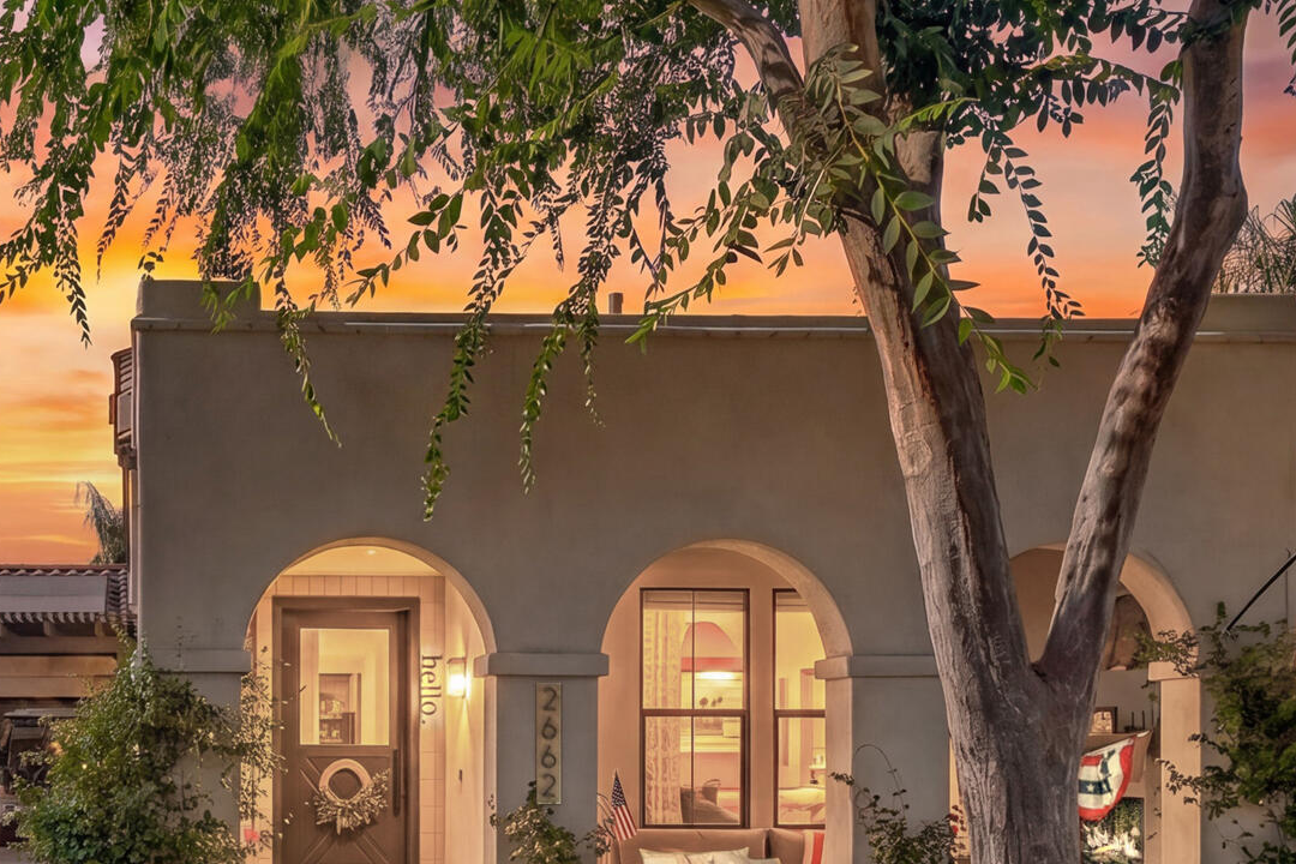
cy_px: 724
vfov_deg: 29.6
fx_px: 1584
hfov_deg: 42.0
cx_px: 215
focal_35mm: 44
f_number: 8
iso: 400
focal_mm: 19
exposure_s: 1/500
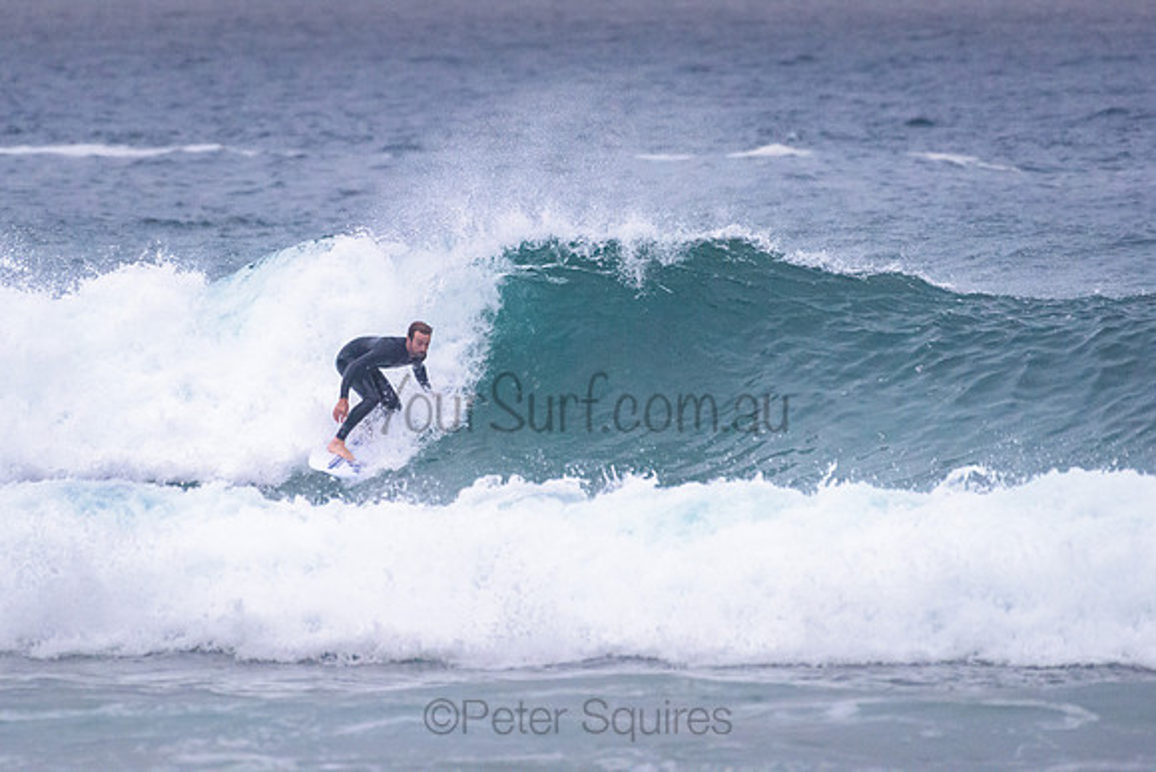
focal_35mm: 634
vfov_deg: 2.2
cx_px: 490
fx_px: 20359
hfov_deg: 3.3
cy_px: 283
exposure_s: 1/2000
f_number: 5.6
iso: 2500
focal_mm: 500
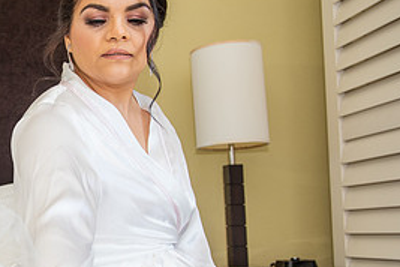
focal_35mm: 63
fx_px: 700
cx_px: -24
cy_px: 184
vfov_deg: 21.5
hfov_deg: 29.2
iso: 320
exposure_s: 1/125
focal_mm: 29
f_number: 4
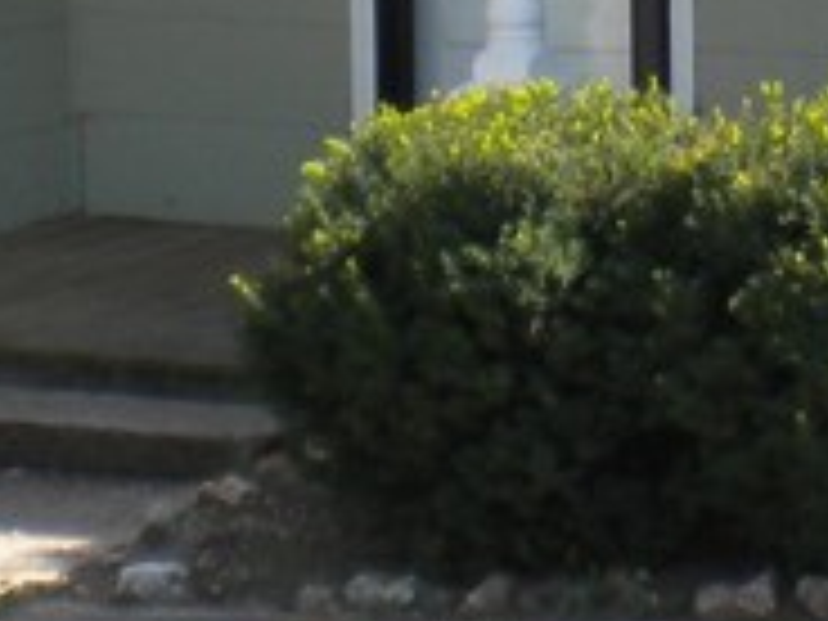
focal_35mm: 195
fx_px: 4664
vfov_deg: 7.4
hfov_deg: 10.1
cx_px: 810
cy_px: -464
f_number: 4.6
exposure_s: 1/384
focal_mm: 6.3
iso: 113
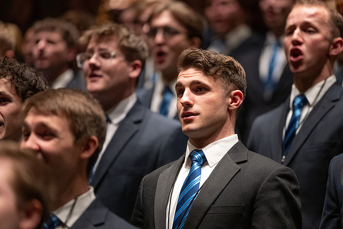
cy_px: 117
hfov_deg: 8.9
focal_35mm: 231
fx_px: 2202
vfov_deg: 6.0
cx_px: 187
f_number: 2.8
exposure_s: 1/320
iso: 4000
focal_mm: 200
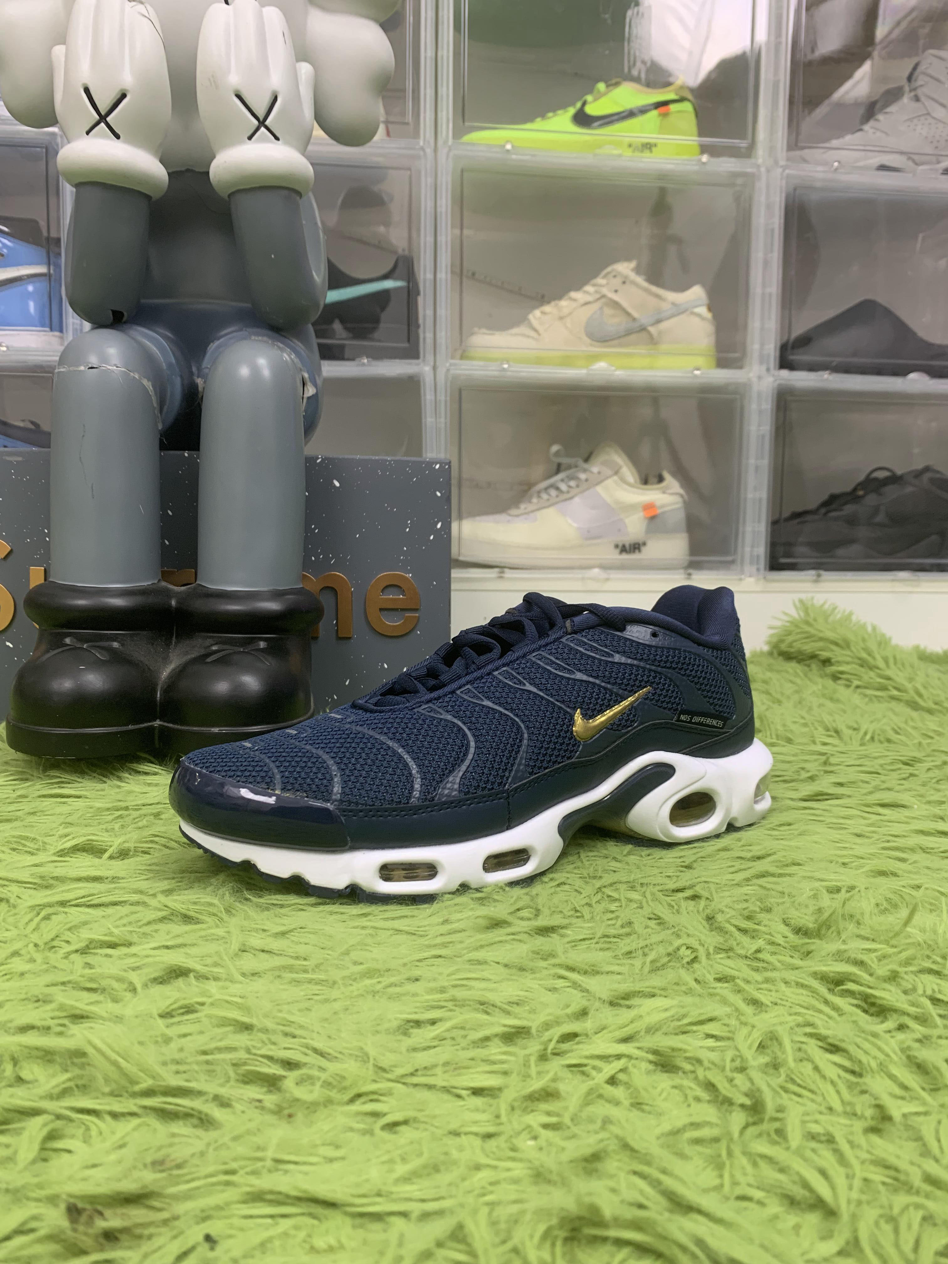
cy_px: 632
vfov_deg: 67.3
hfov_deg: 53.1
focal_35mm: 26
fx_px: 949
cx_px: 474
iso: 100
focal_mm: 4.25
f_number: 1.8
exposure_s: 1/60
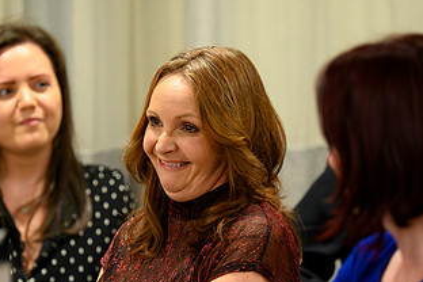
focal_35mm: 325
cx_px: 176
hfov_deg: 6.3
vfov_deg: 4.2
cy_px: 194
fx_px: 3818
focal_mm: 175
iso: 2500
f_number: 2.8
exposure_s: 1/200
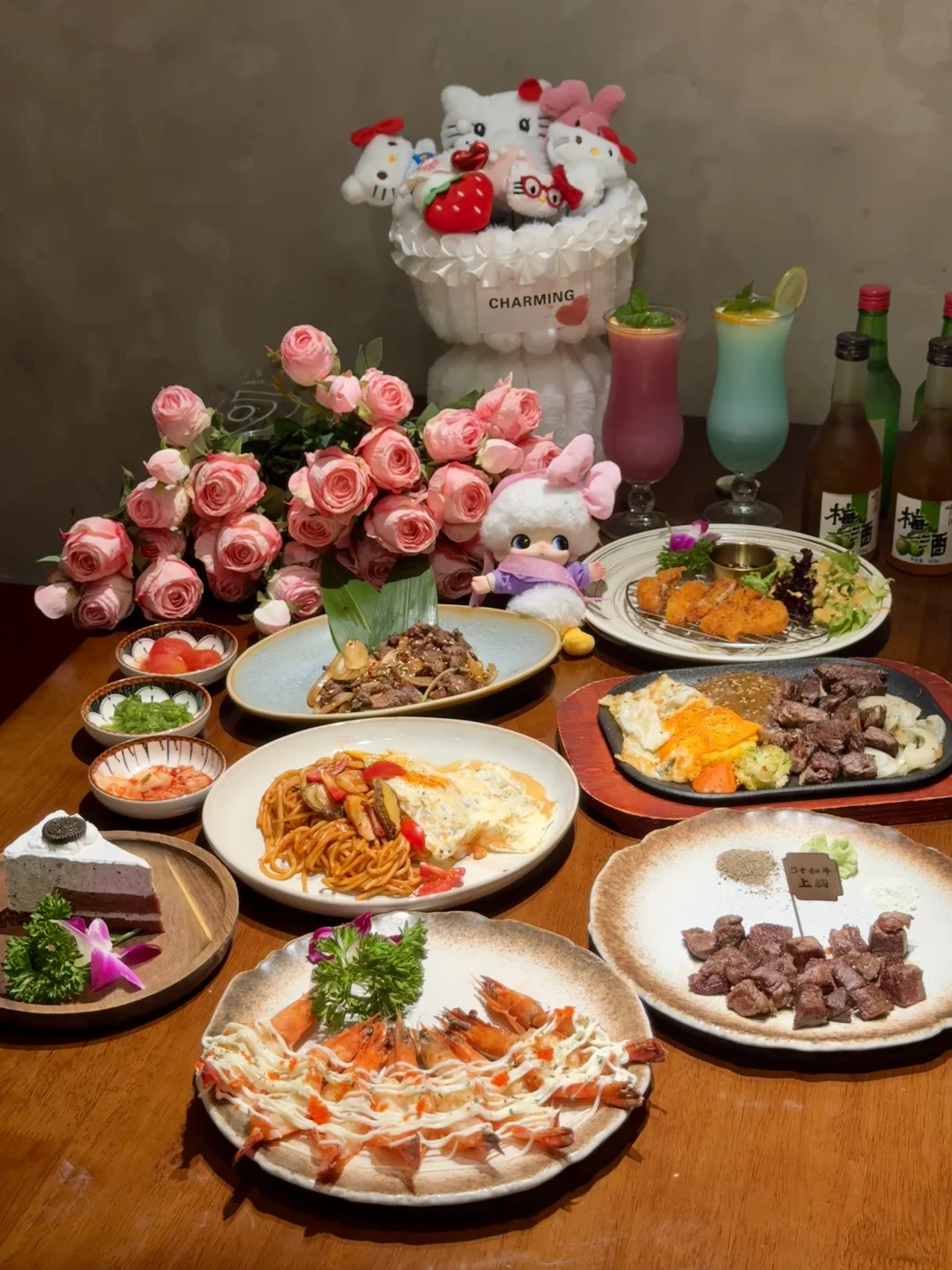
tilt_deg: -26.7
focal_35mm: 48
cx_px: 476
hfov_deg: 30.3
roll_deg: +0.2
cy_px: 635
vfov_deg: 39.7
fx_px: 1760
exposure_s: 1/100
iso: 100
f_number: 1.78
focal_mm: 6.76
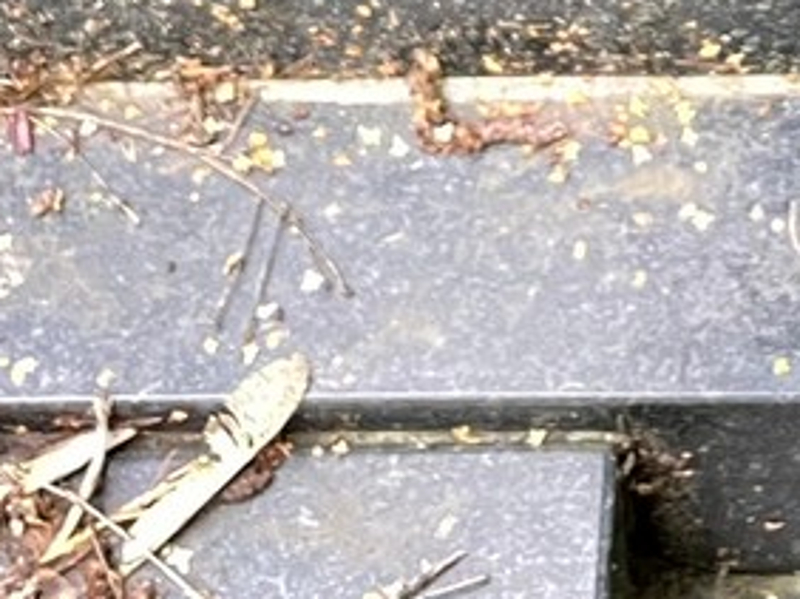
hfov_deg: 14.5
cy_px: -573
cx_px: 908
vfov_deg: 10.3
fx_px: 3071
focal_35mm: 133
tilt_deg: -49.3
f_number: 1.6
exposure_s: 1/60
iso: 500
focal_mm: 4.2
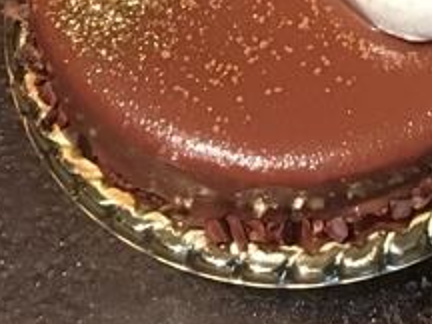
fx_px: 2009
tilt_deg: -51.8
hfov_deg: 12.1
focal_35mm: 161
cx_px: 420
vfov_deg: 8.6
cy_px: -384
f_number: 2.2
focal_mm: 4.15
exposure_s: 1/24
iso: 200
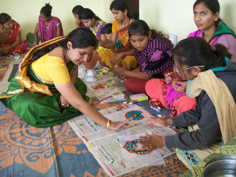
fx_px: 245
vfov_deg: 39.7
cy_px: 88
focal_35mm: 36
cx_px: 118
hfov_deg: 51.4
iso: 80
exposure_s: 1/30
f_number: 2.7
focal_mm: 6
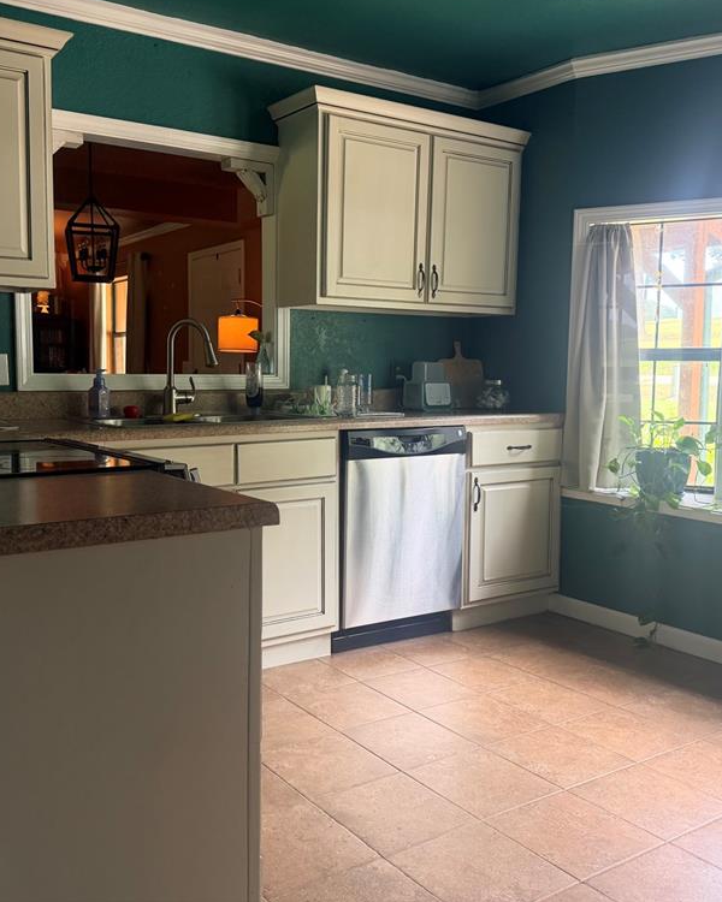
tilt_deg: -4.8
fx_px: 855
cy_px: 444
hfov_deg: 45.6
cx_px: 298
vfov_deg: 55.7
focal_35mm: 32
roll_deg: +0.7
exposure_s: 1/130
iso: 200
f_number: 1.78
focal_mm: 6.76
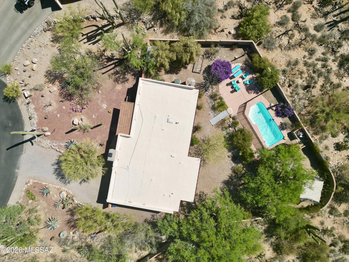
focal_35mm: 24
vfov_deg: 56.8
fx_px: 242
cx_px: 174
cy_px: 131
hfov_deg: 71.6
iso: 200
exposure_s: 1/5000
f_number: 1.7
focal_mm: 6.72
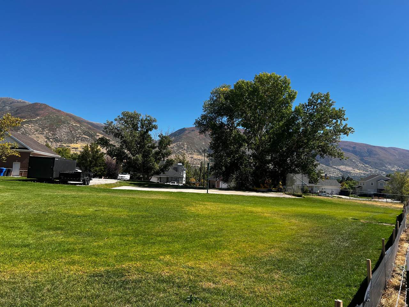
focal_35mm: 26
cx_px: 204
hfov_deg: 67.3
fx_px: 307
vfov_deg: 53.1
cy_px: 154
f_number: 1.5
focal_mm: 5.7
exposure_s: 1/3165
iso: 50
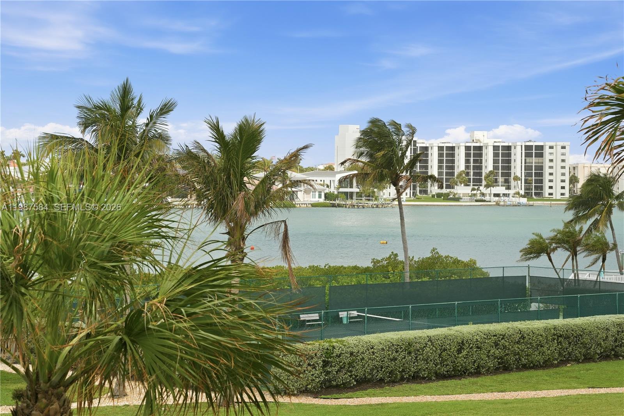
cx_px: 312
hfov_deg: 27.0
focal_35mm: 75
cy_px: 208
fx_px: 1300
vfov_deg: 18.2
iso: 400
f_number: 9
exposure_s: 1/800
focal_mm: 75
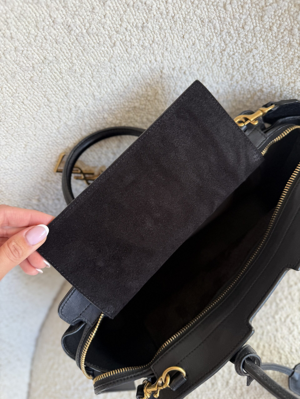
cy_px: 200
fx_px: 277
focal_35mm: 24
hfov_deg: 56.8
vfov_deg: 71.6
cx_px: 150
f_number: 1.78
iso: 80
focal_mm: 6.76
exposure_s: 1/121
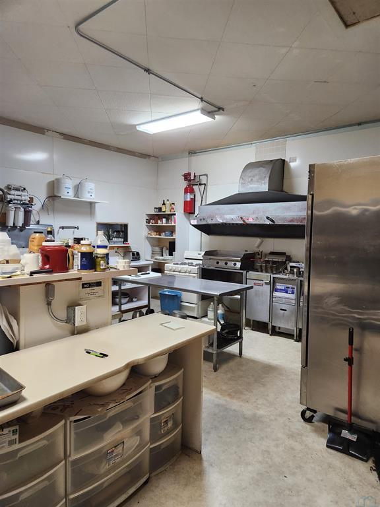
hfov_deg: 58.9
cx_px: 190
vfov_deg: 73.9
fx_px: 337
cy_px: 254
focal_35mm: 23
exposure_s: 1/120
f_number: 1.8
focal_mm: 5.4
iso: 250
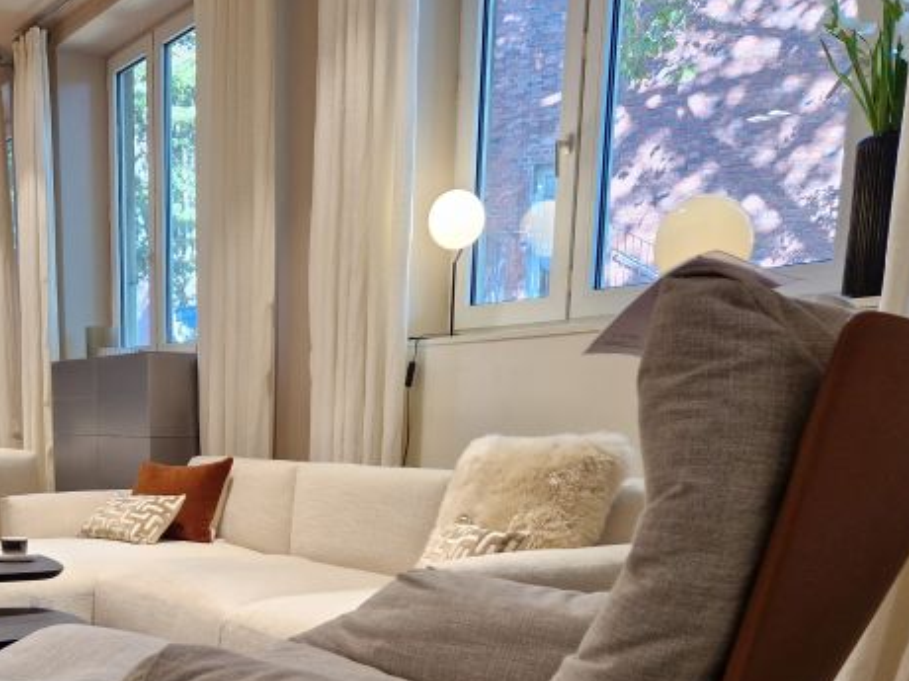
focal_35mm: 45
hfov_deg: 41.0
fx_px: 1182
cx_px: 237
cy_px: 615
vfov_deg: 30.7
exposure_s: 1/100
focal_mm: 5.4
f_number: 1.8
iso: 125
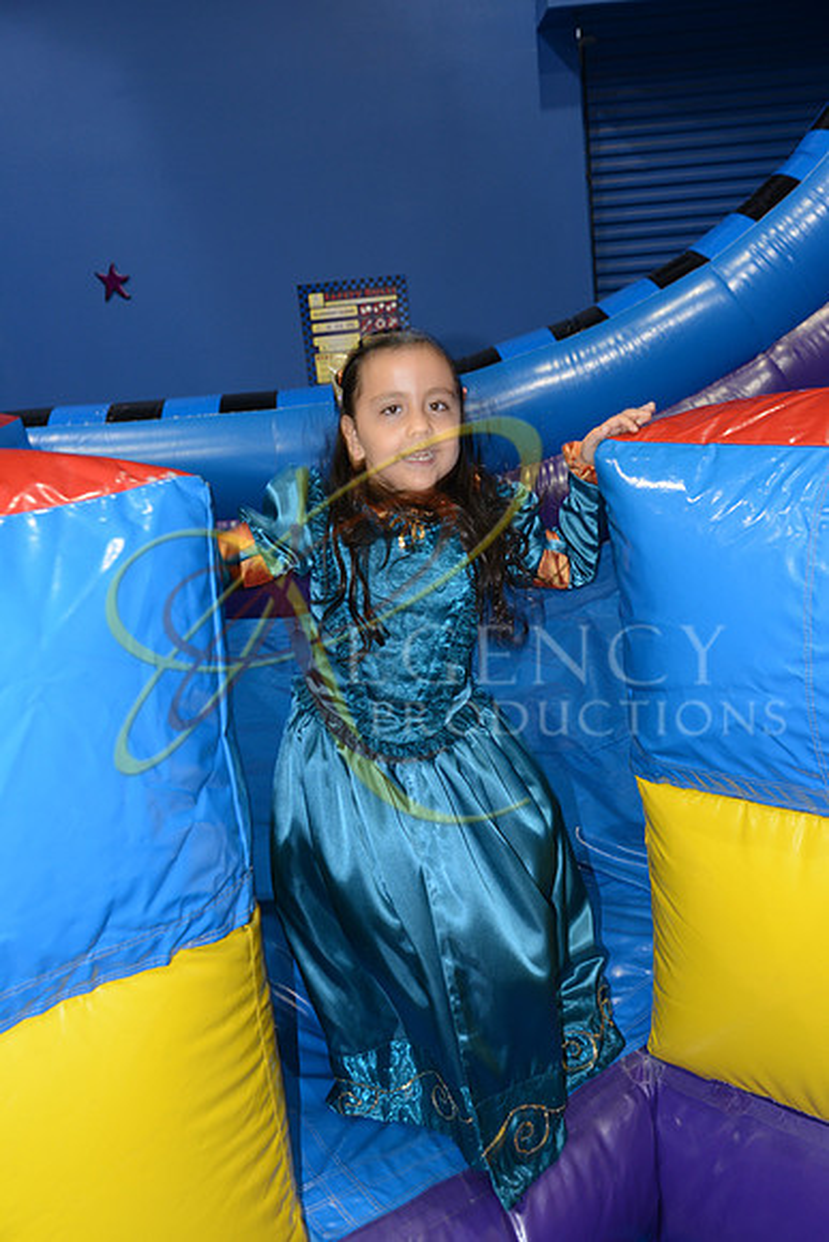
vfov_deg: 55.8
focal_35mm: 34
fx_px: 1174
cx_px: 414
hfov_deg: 38.9
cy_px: 621
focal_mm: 34
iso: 640
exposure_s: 1/60
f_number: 4.5
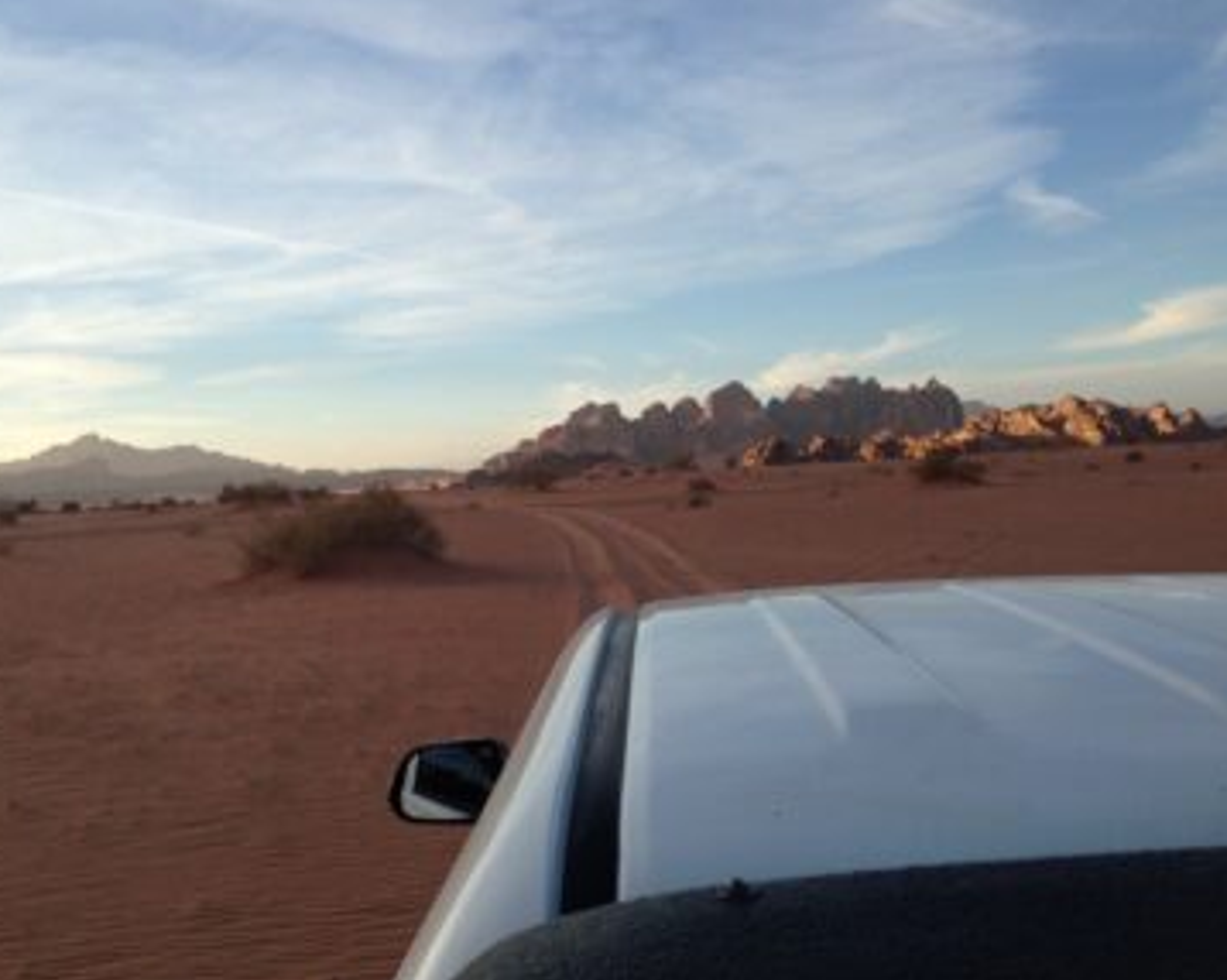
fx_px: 1307
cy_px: 483
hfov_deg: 50.2
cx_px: 552
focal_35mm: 36
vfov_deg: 41.1
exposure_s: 1/847
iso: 50
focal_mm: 4.12
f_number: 2.4
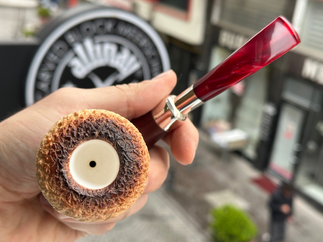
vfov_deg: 29.7
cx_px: 164
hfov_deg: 38.9
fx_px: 457
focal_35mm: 49
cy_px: 123
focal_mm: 6.86
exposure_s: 1/303
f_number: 1.78
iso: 64
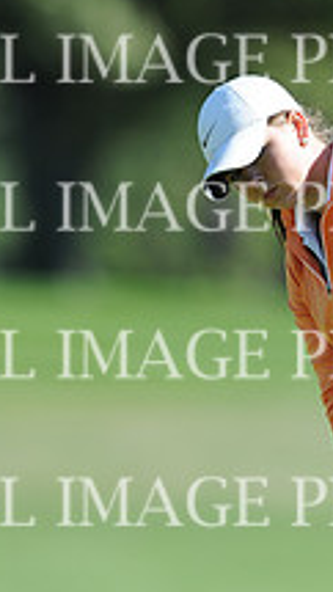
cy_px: 427
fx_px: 17715
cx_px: 272
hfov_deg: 1.1
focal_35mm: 1129
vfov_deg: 1.9
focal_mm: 400
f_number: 4
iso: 250
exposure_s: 1/1600
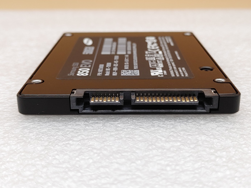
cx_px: 127
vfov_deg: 28.6
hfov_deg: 37.5
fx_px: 370
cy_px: 91
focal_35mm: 51
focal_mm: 4.36
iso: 50
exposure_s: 1/120
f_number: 1.8
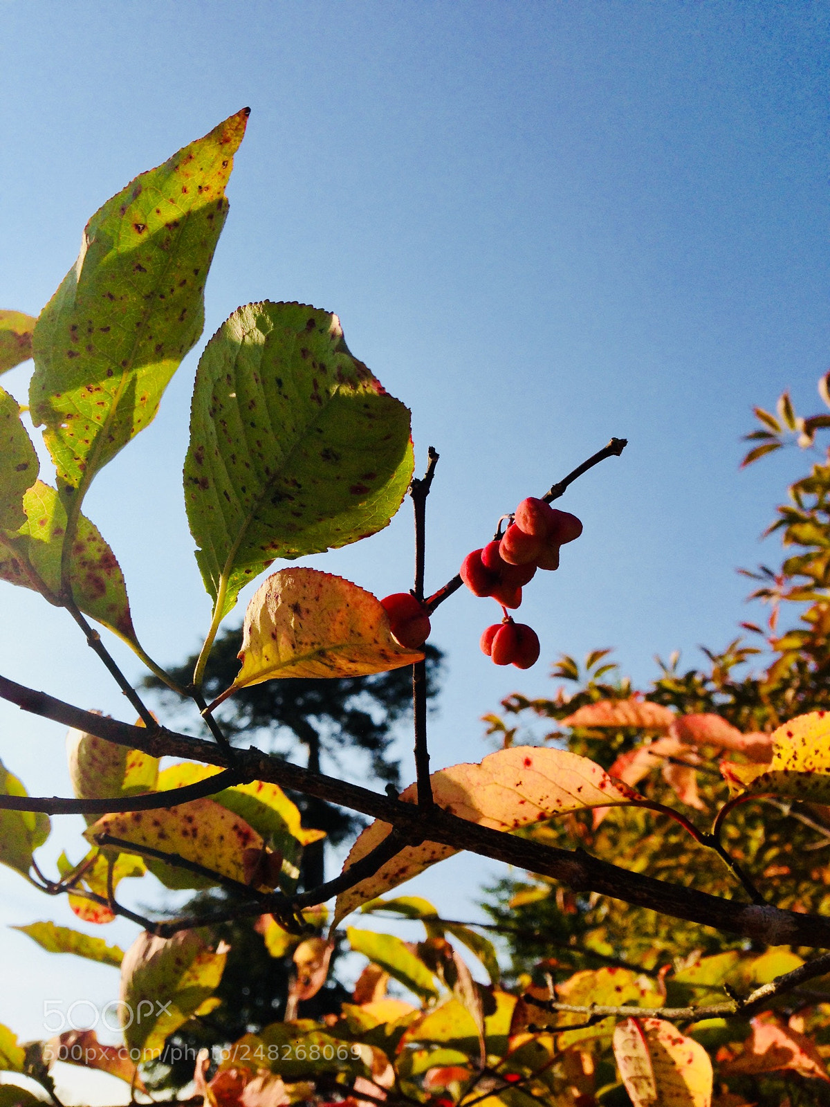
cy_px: 554
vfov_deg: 55.4
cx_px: 415
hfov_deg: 42.9
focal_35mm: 33
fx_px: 1055
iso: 50
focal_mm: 4.13
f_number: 2.4
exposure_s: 1/2088
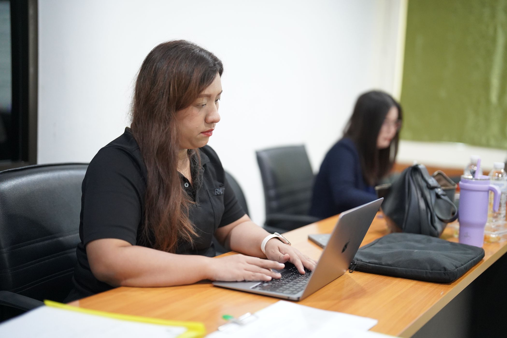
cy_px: 169
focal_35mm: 50
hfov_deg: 39.6
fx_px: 704
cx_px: 254
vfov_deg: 27.0
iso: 4000
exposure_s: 1/1250
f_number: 1.2
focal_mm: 50
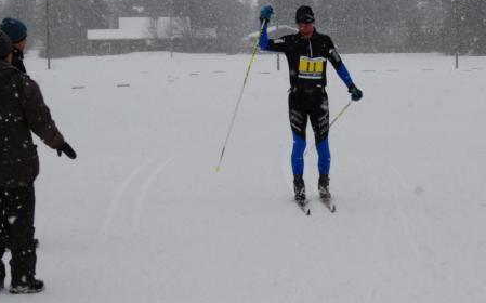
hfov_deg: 14.7
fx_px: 1880
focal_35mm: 142
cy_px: 153
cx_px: 313
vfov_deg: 9.2
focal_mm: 52
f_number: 13
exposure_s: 1/640
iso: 800
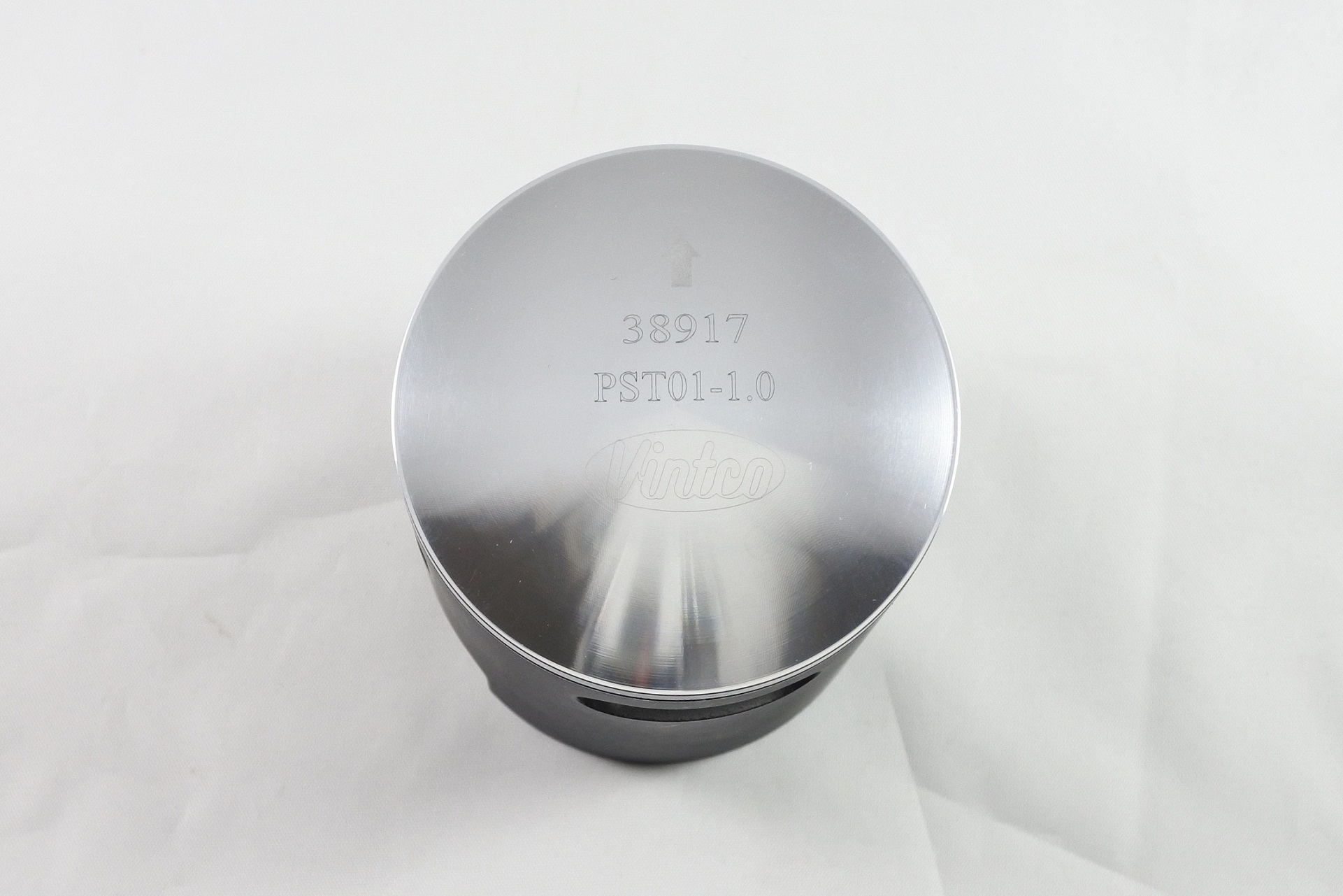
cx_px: 672
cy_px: 448
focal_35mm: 34
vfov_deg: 38.9
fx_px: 1268
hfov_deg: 55.8
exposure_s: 1/125
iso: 560
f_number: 3.8
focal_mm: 12.6
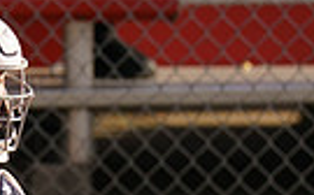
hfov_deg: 1.3
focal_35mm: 1635
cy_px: 187
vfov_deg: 0.8
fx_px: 13974
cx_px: 18
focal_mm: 200
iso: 250
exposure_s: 1/3200
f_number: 2.8
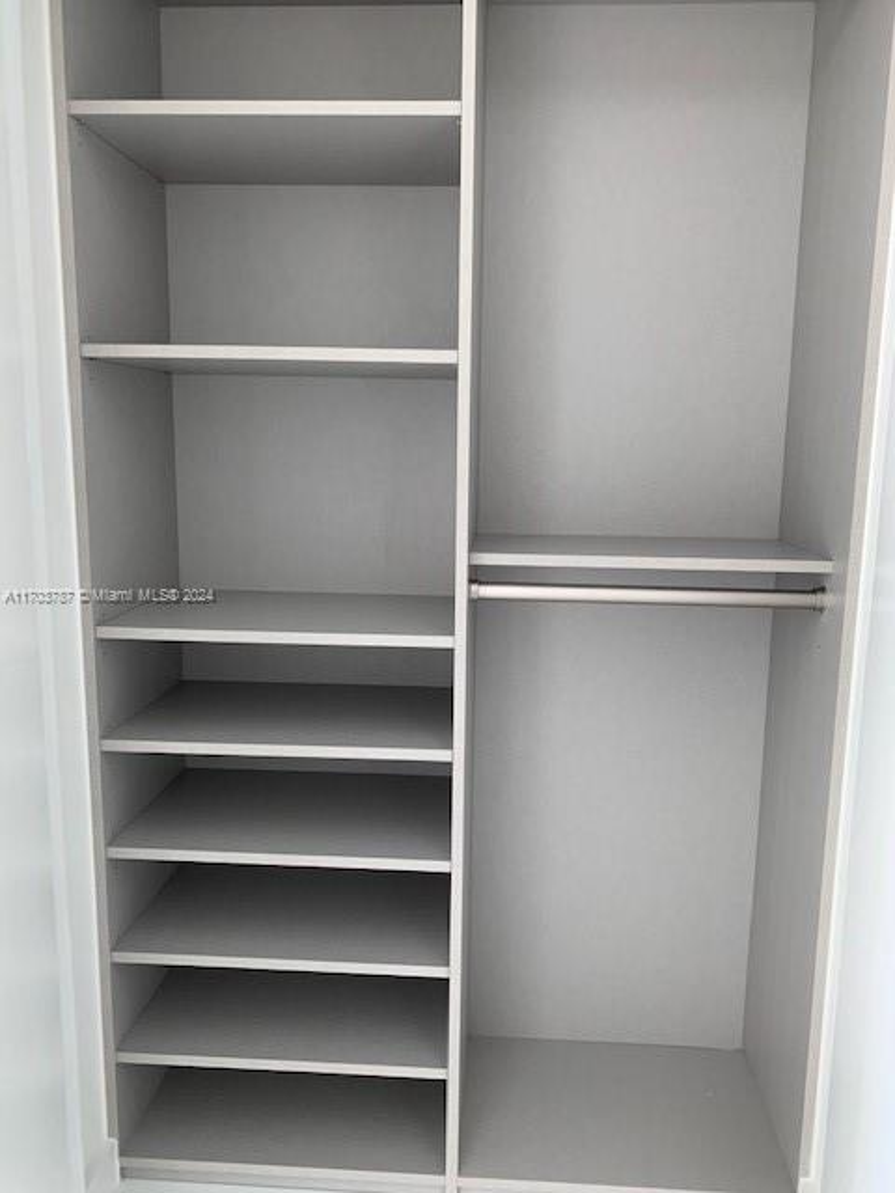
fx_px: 896
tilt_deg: -8.4
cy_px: 596
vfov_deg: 67.3
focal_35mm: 26
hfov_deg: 53.1
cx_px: 448
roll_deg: -0.4
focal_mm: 4.25
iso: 100
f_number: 1.8
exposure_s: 1/80
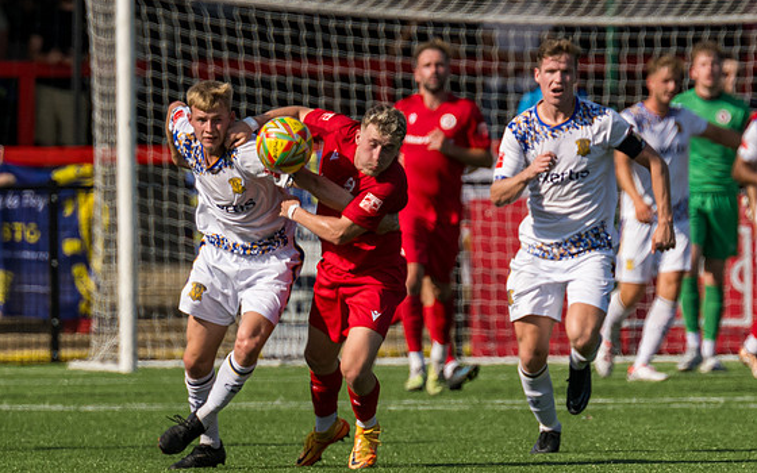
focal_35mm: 840
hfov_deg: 2.5
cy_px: 290
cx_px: 510
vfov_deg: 1.6
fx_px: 17330
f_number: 4.5
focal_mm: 280
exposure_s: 1/2500
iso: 200
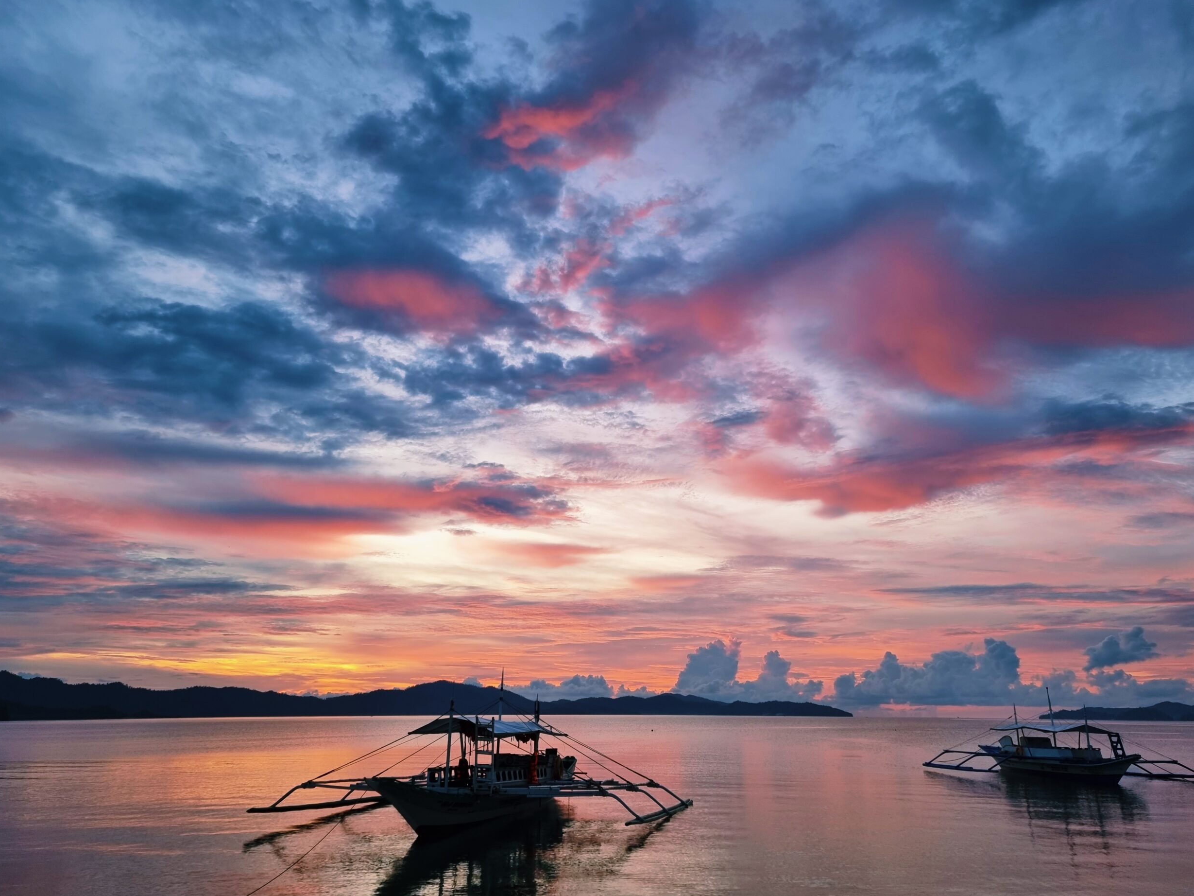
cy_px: 448
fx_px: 862
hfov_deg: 69.4
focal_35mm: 25
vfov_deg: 54.9
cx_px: 597
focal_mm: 6.7
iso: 125
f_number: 1.8
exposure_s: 1/120
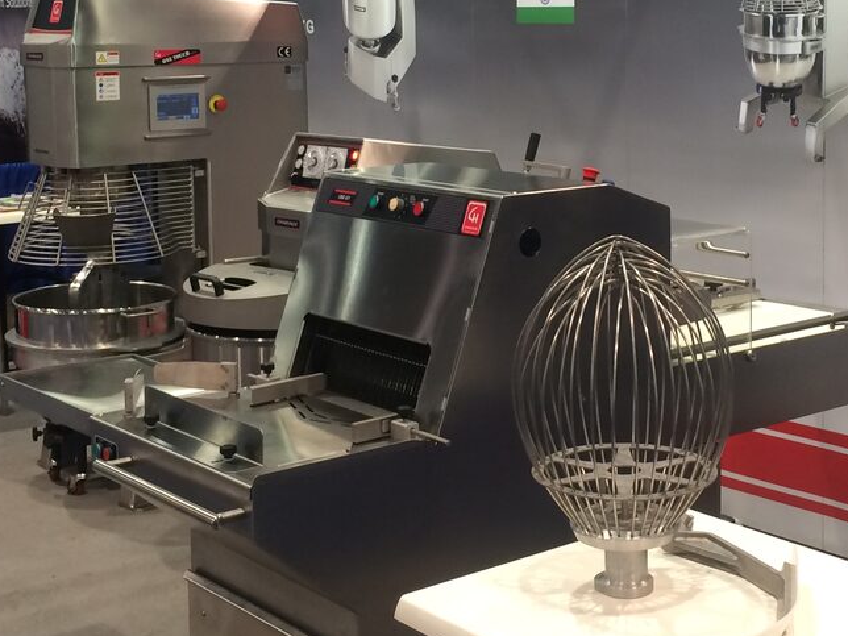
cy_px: 165
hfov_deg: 30.6
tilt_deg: -7.7
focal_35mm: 63
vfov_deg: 23.1
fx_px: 1543
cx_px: 546
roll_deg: +0.2
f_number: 2.2
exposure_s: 1/30
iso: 64
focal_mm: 4.15
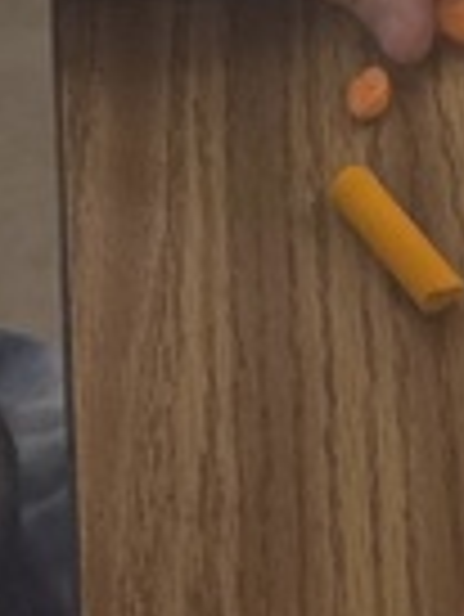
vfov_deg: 10.9
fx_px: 3069
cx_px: 1113
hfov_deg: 8.0
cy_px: -409
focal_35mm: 172
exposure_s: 1/120
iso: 640
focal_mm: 5.4
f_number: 1.8
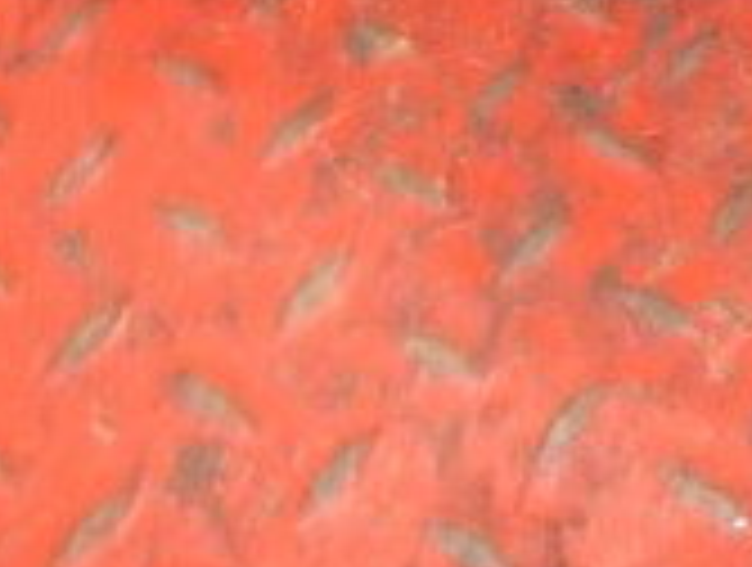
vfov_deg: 12.5
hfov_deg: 17.8
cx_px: 802
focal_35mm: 107
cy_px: -490
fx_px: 2329
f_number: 3.9
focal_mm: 5
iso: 200
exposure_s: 1/30
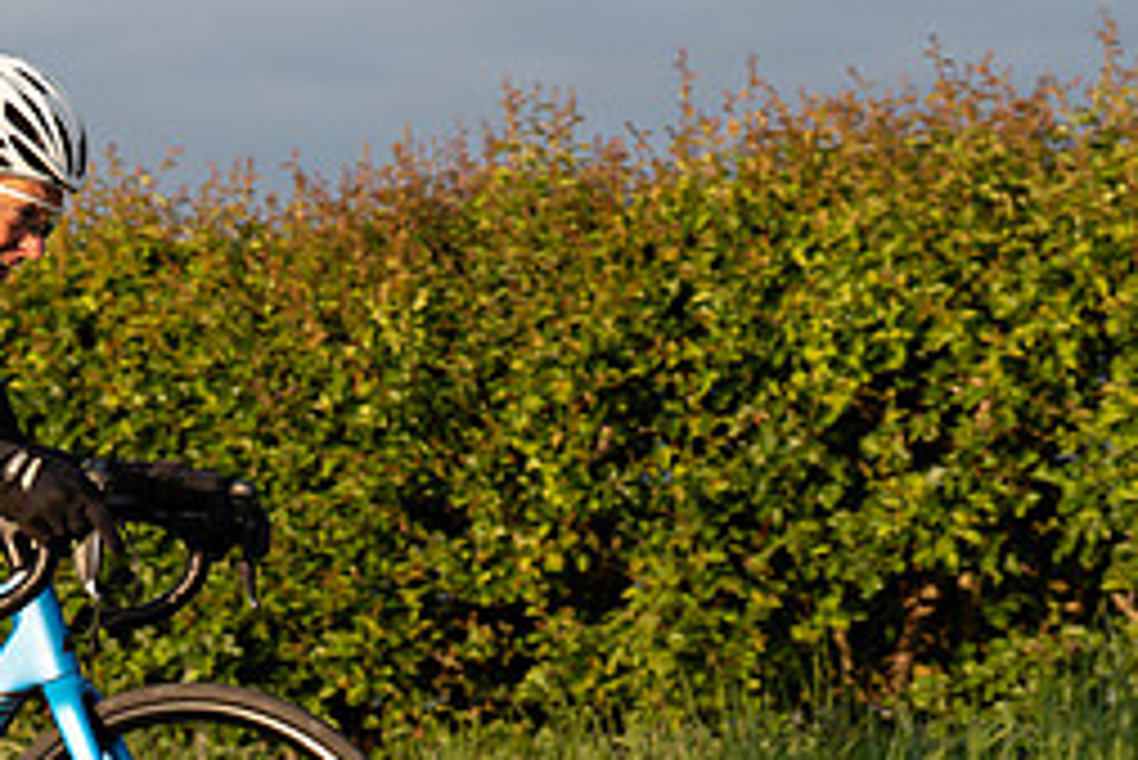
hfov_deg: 11.7
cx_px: -104
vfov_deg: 7.9
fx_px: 5472
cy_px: 526
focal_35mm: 173
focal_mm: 70
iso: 320
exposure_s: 1/1000
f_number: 4
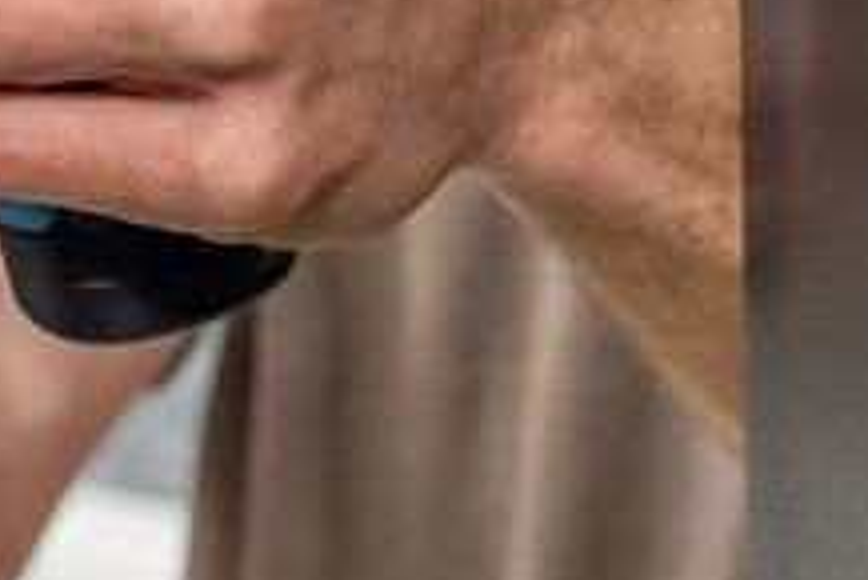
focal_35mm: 140
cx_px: 112
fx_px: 3385
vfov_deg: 9.2
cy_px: -554
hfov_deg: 14.5
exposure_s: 1/30
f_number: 4
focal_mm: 30.5
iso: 800
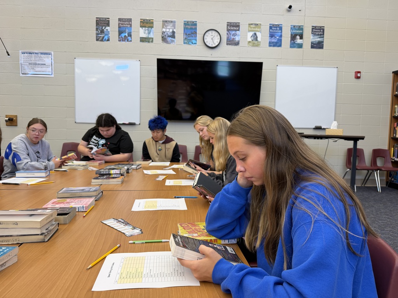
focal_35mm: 24
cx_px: 199
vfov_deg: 56.8
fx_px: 276
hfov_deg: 71.6
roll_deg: -1.2
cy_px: 149
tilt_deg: -4.6
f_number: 1.78
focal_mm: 6.76
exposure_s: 1/60
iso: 125
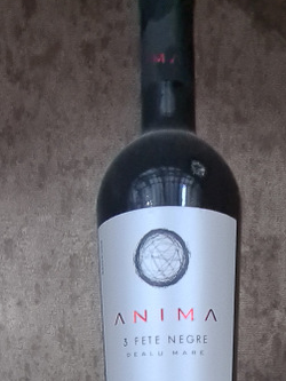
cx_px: 180
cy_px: 463
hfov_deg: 36.6
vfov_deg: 36.3
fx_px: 429
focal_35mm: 39
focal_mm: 2.2
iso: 1250
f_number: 2.2
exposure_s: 1/25
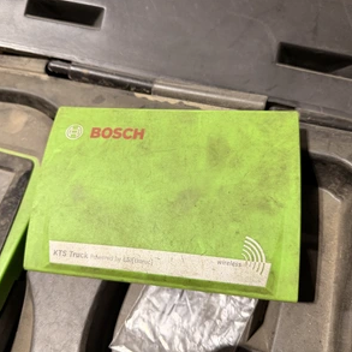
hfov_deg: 55.6
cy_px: 173
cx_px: 162
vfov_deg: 55.6
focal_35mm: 29
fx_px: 334
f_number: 1.78
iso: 400
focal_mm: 6.76
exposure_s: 1/60
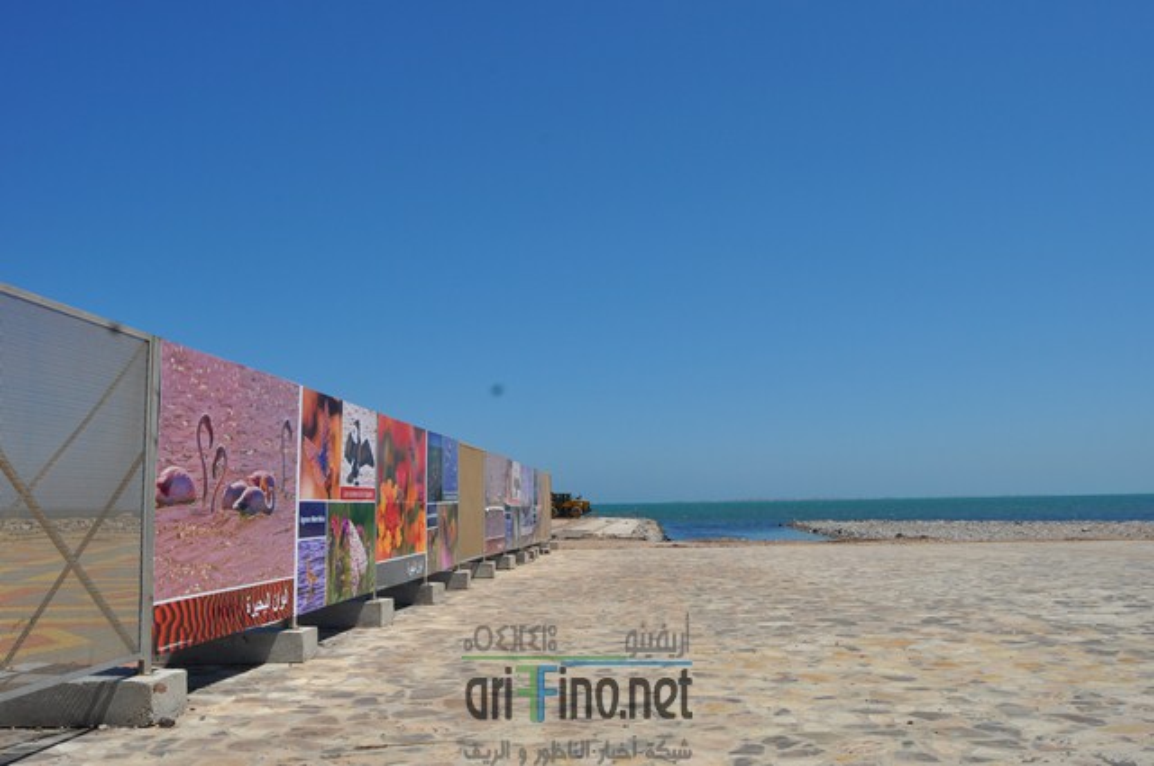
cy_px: 383
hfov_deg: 62.0
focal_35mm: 30
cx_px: 577
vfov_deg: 43.5
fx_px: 960
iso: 200
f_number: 11
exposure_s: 1/500
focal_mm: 20
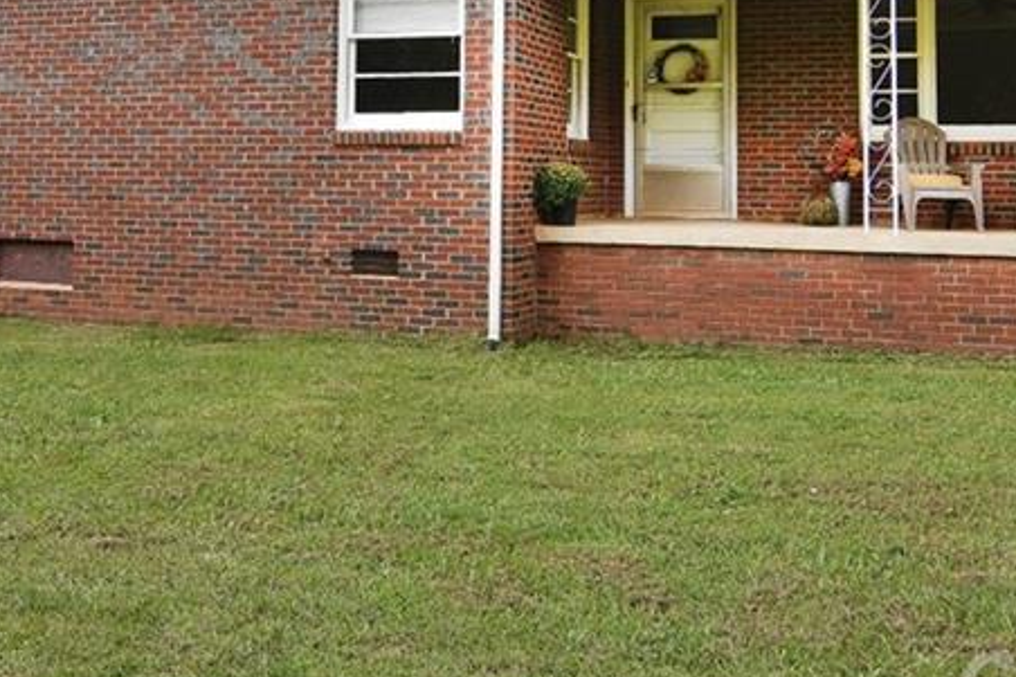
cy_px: 67
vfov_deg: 29.2
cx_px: 486
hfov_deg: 44.4
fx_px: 1245
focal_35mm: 44
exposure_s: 1/500
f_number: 8
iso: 320
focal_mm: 13
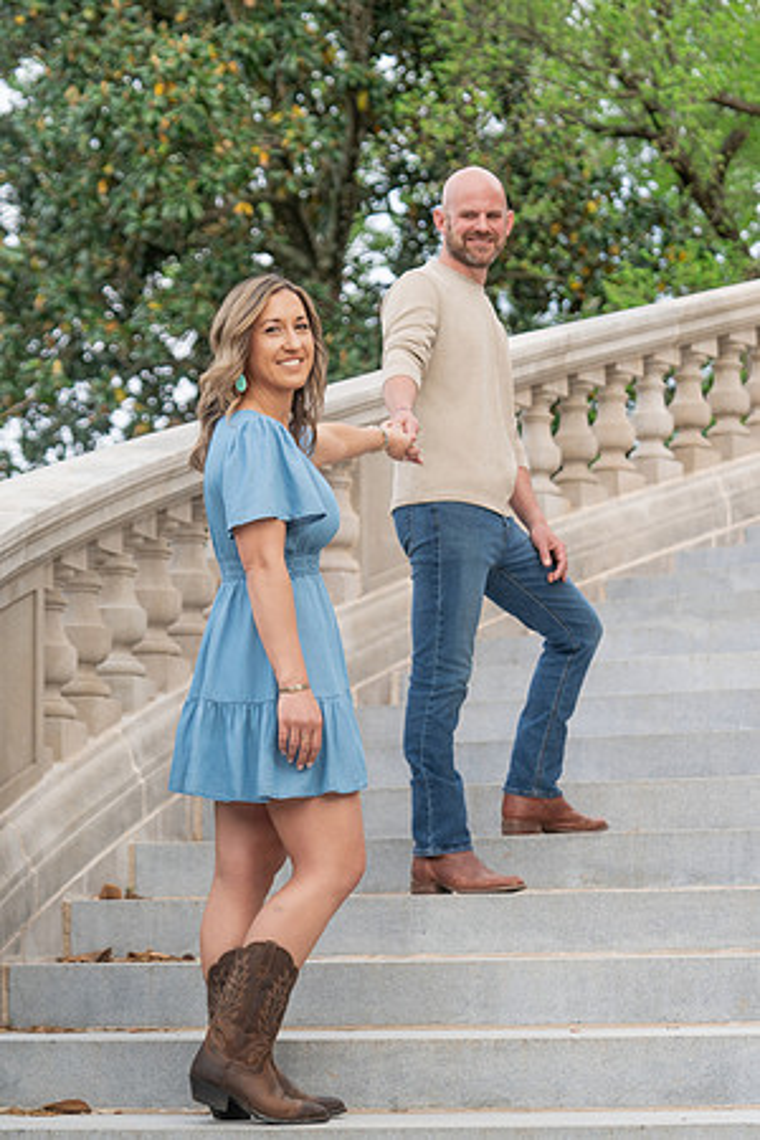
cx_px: 380
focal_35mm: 80
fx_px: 2533
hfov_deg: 17.1
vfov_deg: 25.4
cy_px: 570
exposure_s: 1/200
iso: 320
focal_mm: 80
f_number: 4
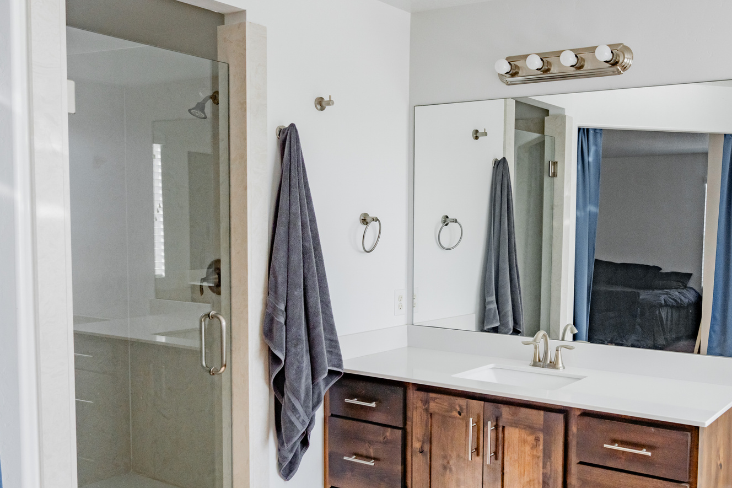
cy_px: 280
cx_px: 508
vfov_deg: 35.9
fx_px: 752
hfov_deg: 50.6
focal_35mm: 37
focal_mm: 24
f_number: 5.6
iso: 1000
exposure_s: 1/500
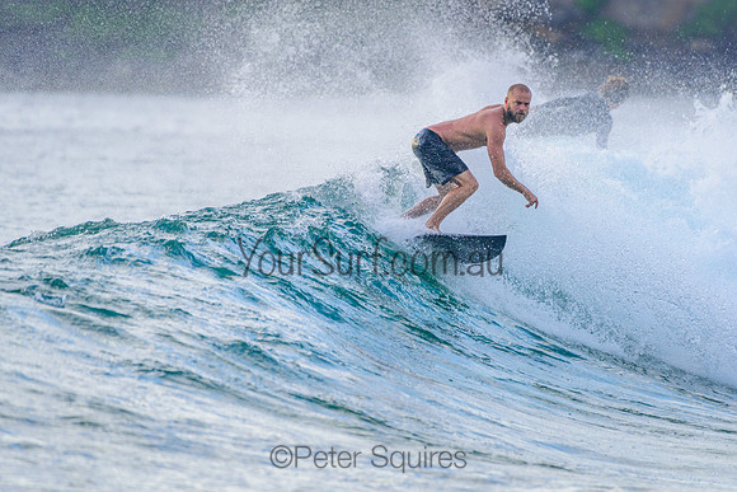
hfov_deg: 3.4
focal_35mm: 613
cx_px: 407
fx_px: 12554
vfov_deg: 2.2
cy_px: 238
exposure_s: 1/2000
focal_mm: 500
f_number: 5.6
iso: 500
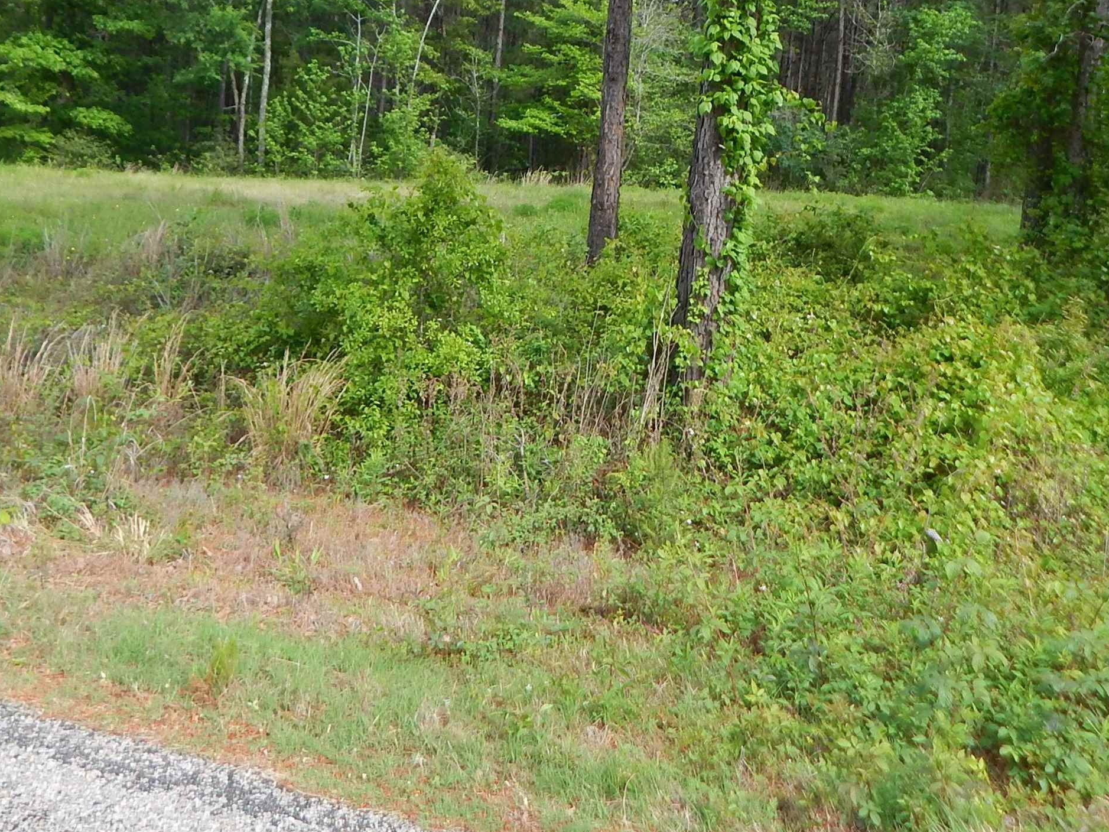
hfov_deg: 51.2
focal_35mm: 36
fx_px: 1153
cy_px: 206
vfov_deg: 38.6
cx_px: 489
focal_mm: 4
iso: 125
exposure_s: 1/640
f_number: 3
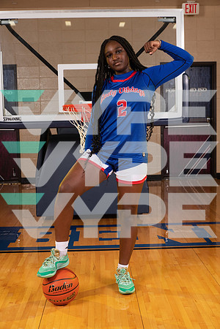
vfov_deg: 39.6
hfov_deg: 27.0
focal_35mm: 50
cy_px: 164
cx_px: 110
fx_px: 458
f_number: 7.1
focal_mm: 50
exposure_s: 1/320
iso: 320
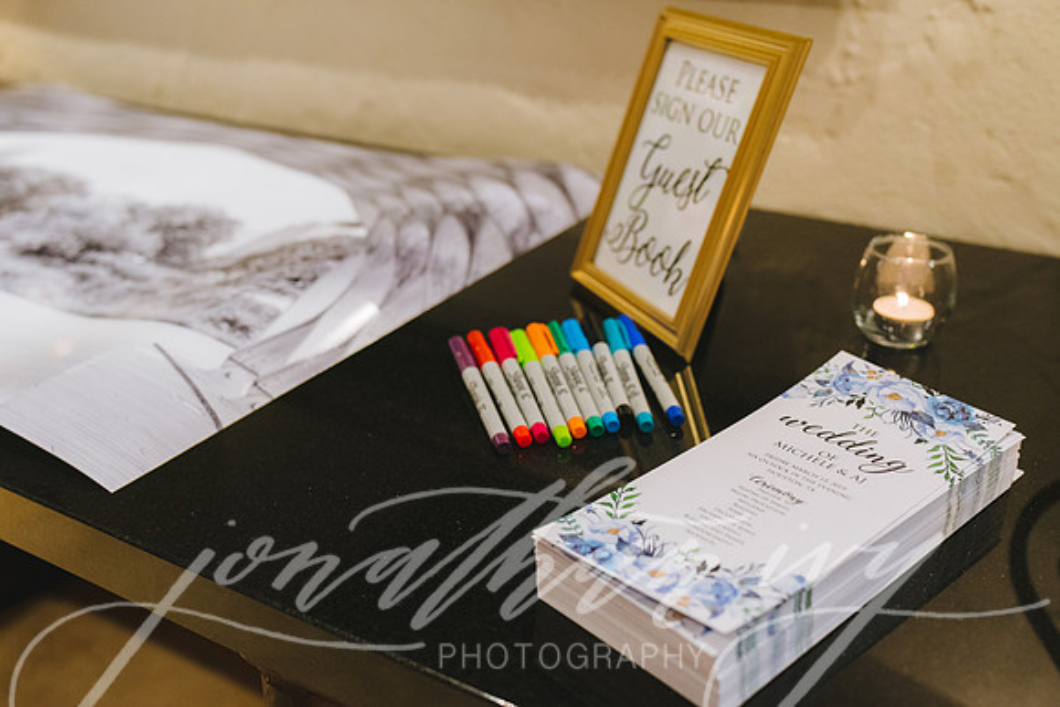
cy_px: 354
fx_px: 1031
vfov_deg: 37.9
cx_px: 530
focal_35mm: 35
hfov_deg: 54.4
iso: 1600
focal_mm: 35
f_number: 4
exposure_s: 1/100
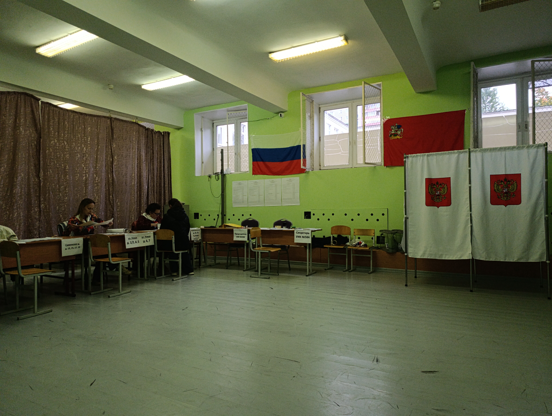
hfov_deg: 73.8
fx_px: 367
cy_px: 208
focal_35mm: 23
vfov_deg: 59.0
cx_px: 276
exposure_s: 1/100
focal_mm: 6.11
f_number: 1.7
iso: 1000
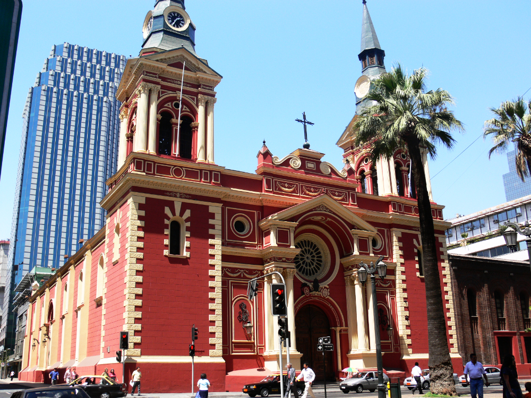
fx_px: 568
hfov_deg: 50.1
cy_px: 199
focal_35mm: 37
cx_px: 266
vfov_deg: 38.7
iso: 80
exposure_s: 1/100
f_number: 4.5
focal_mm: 7.7
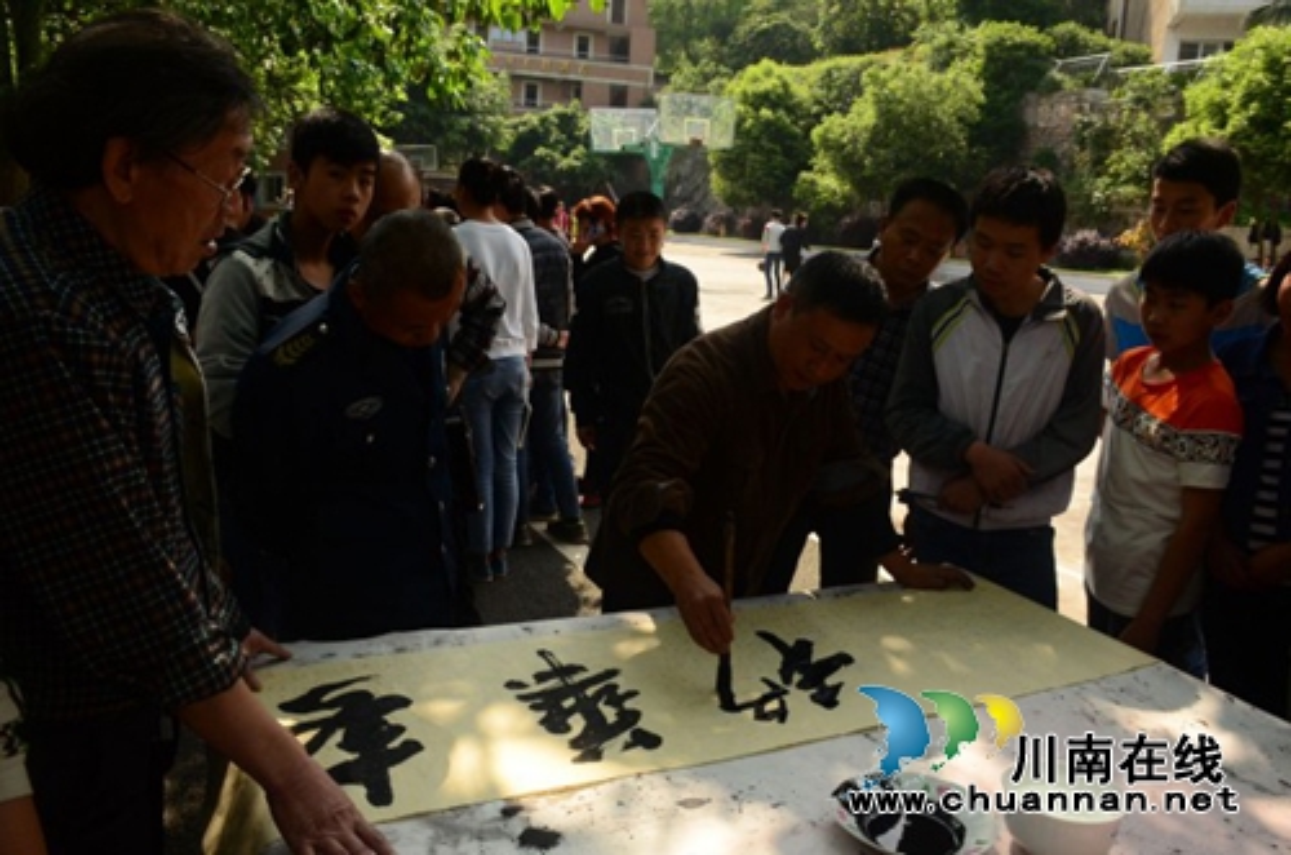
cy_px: 428
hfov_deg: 62.0
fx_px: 1073
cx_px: 646
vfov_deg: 43.4
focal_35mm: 30
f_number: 11
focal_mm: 20
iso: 800
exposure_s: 1/500
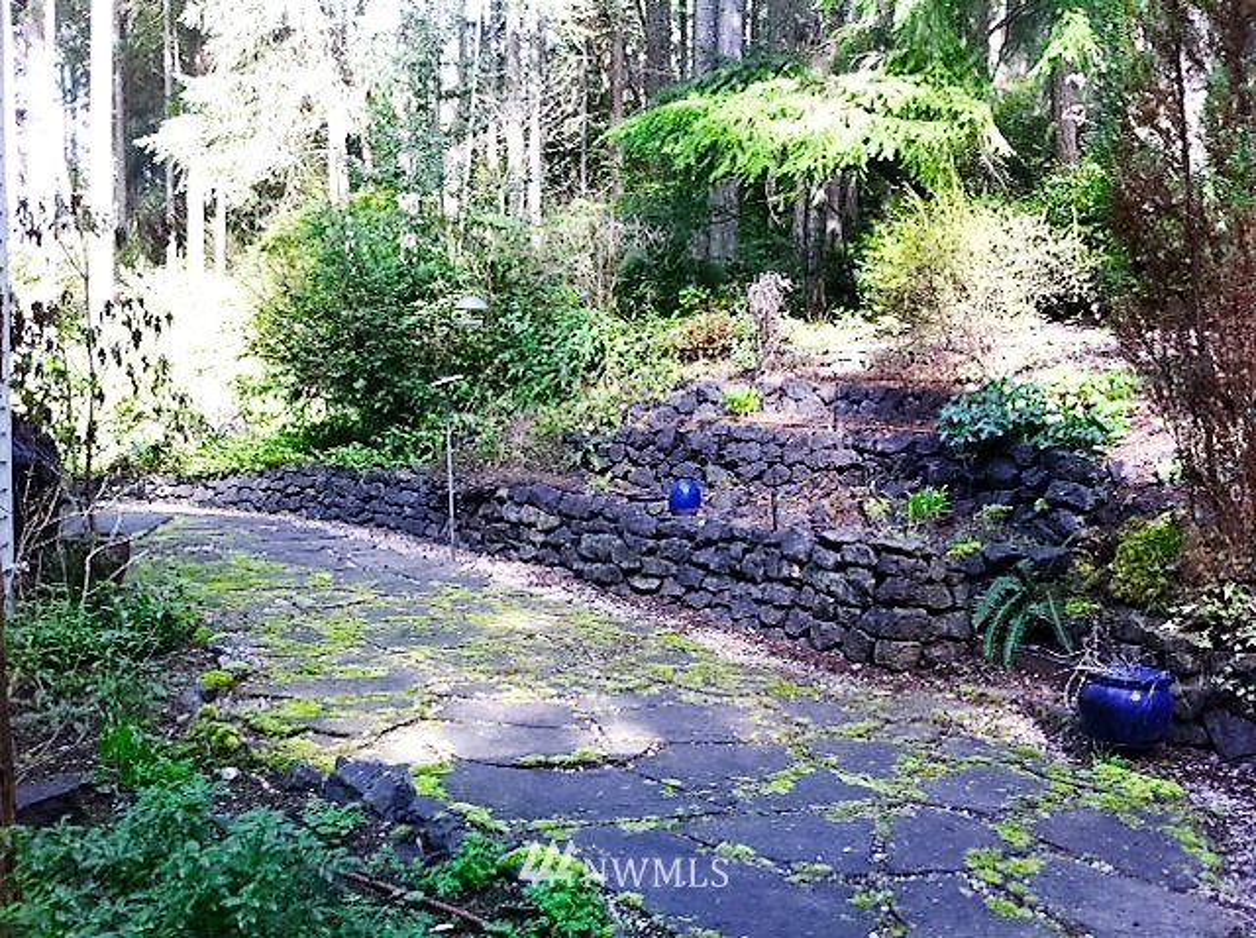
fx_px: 1268
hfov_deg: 52.7
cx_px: 628
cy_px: 469
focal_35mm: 35
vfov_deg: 40.6
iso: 100
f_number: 2.8
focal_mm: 3.85
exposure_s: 1/60
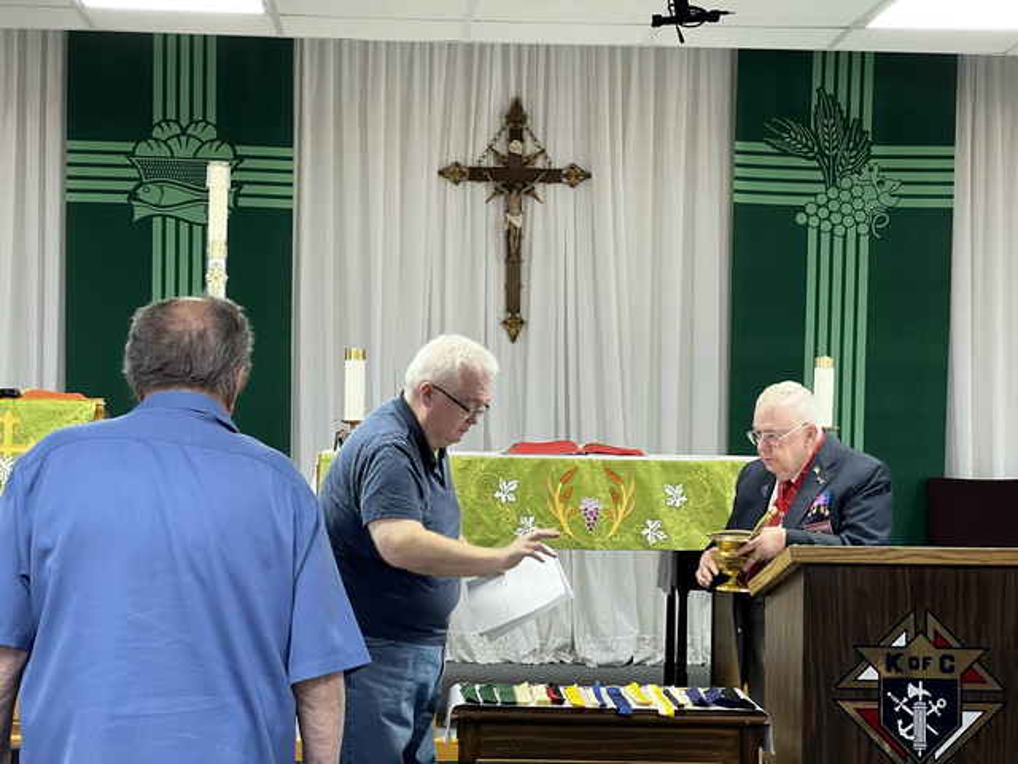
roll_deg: -0.8
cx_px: 509
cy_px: 382
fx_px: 2264
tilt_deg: +0.2
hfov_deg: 25.3
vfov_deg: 19.1
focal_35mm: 77
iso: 400
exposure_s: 1/60
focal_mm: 9
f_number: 2.8
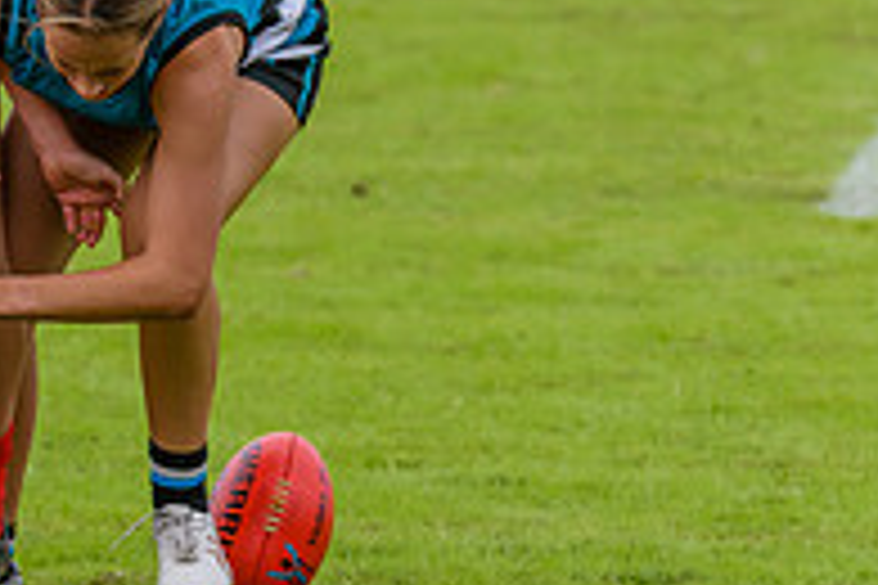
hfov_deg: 1.9
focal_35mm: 1103
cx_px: -265
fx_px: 26899
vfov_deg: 1.2
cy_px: 156
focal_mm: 310
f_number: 6.3
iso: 800
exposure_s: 1/2000
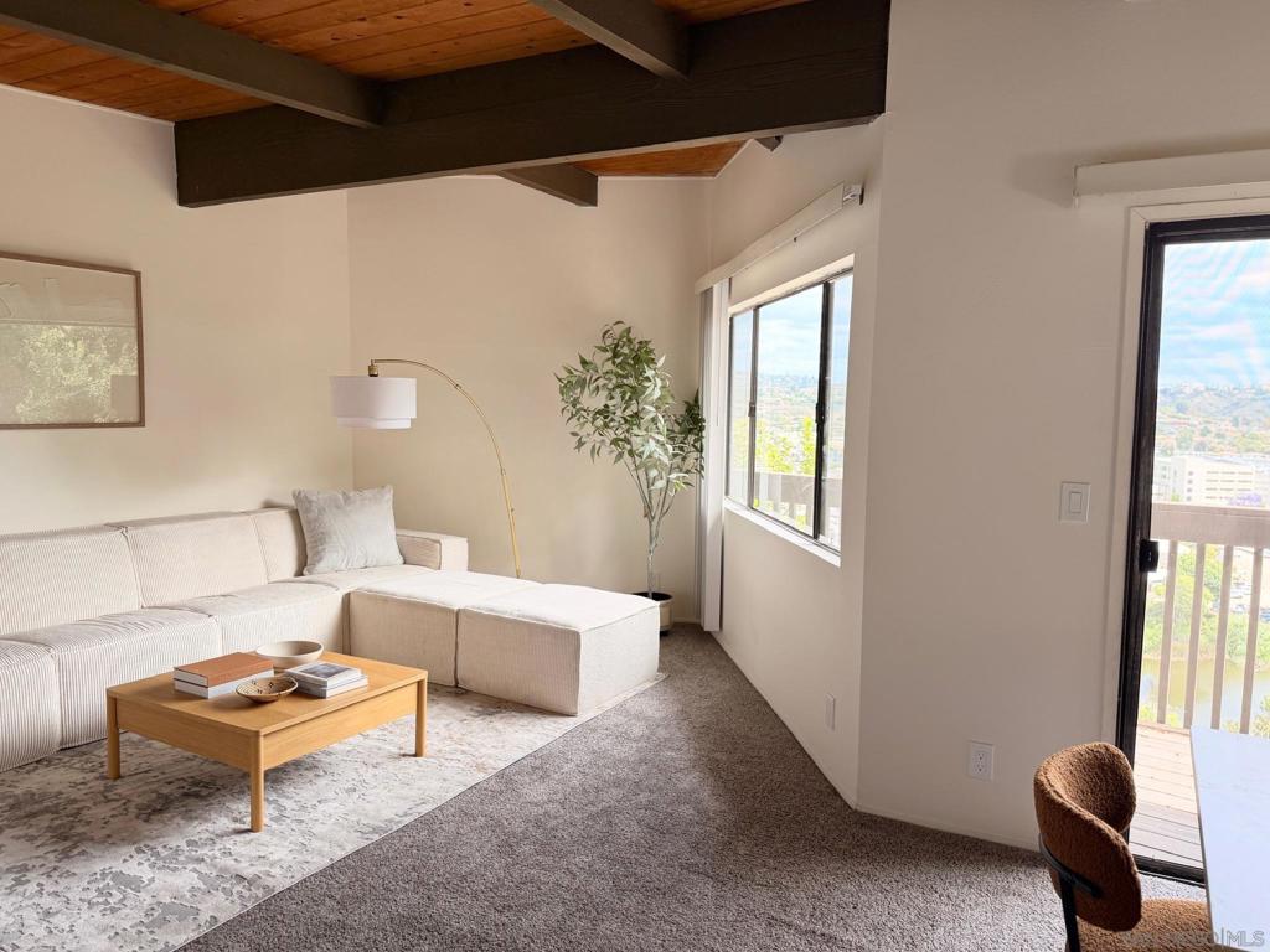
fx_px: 881
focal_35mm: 24
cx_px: 635
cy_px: 476
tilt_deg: -4.8
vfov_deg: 56.8
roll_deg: -2.2
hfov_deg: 71.6
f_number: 1.78
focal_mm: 6.76
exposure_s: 1/342
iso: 100
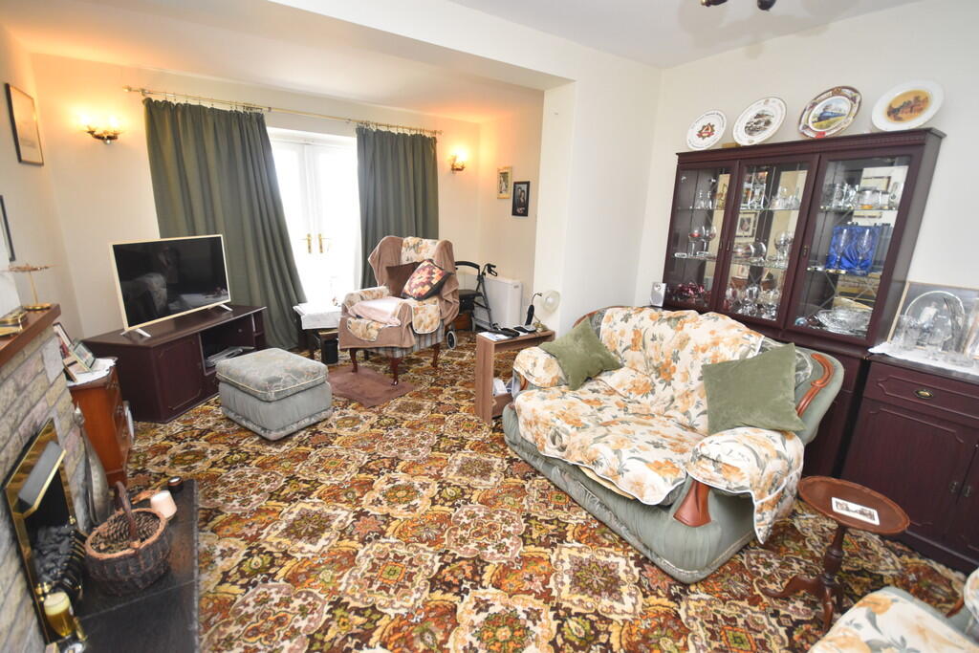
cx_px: 490
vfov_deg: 77.3
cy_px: 326
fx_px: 408
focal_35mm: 15
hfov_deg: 100.4
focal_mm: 10
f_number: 4
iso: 900
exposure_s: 1/125
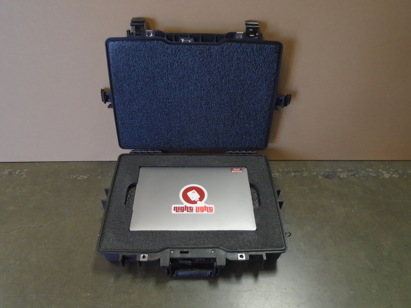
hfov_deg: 67.3
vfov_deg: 53.1
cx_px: 206
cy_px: 154
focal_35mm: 26
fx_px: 309
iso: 250
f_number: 3.2
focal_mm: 4.6
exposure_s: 1/30
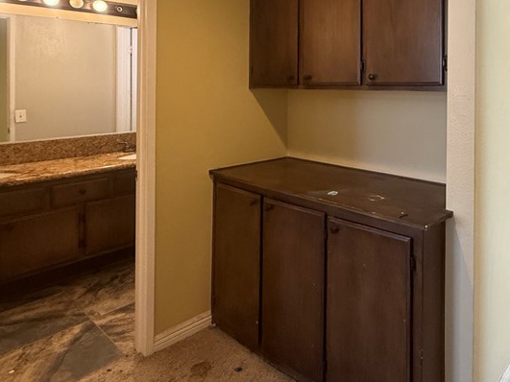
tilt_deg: +0.5
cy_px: 84
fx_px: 398
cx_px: 389
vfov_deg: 48.8
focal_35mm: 27
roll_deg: -0.5
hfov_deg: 61.3
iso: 400
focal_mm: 2.22
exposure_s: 1/60
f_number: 2.2
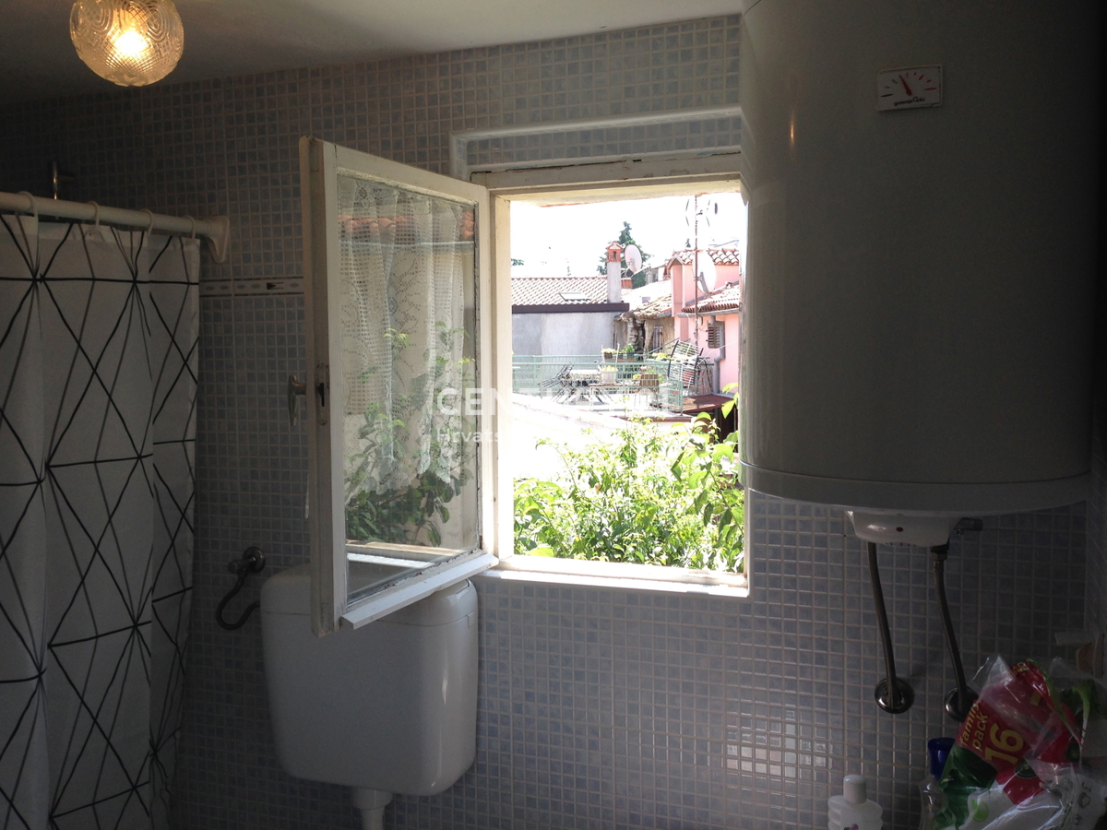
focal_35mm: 33
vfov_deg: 42.9
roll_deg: +0.3
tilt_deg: -1.6
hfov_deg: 55.4
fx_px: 1055
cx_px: 554
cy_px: 415
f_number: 2.4
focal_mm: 4.12
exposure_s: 1/303
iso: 50
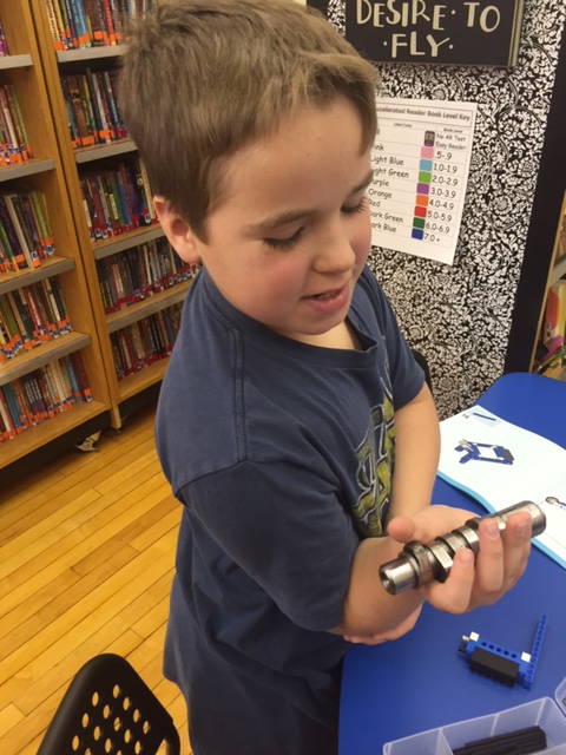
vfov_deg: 61.7
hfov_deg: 48.2
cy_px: 378
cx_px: 283
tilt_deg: -28.7
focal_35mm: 29
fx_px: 632
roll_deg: +1.5
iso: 80
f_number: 2.2
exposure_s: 1/30
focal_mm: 4.15
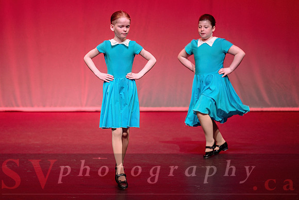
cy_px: 100
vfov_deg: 5.8
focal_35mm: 235
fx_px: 1955
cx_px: 109
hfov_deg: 8.7
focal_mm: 185
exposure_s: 1/500
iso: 1250
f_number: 2.8
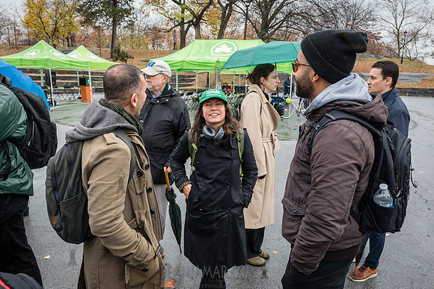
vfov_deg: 44.6
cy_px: 156
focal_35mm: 29
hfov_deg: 63.2
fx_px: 353
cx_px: 225
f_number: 5.6
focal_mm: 24
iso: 500
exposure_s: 1/250
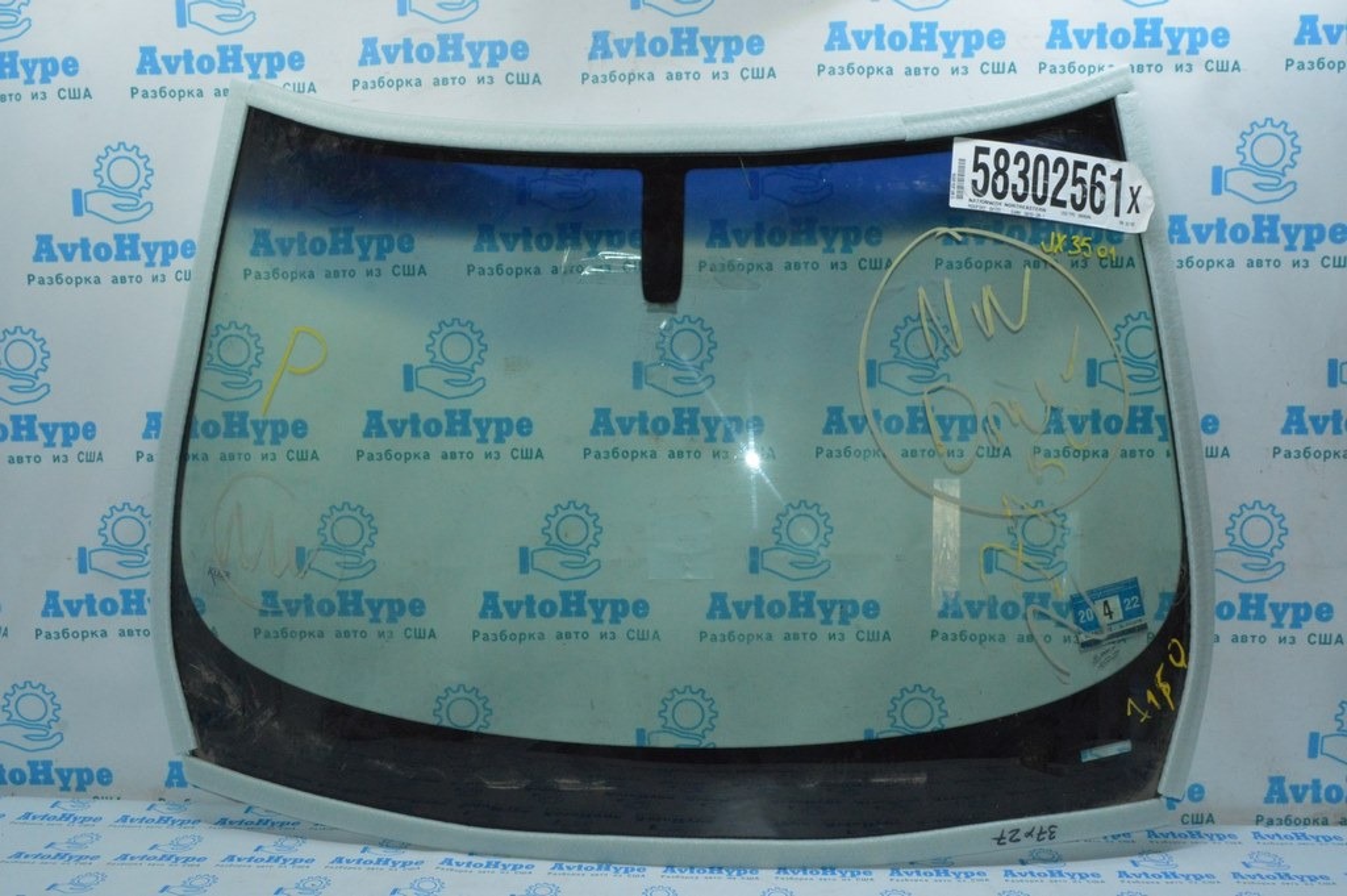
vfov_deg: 43.5
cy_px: 448
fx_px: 1122
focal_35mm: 30
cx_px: 674
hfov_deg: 62.0
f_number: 16
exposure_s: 1/80
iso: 3200
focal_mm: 20
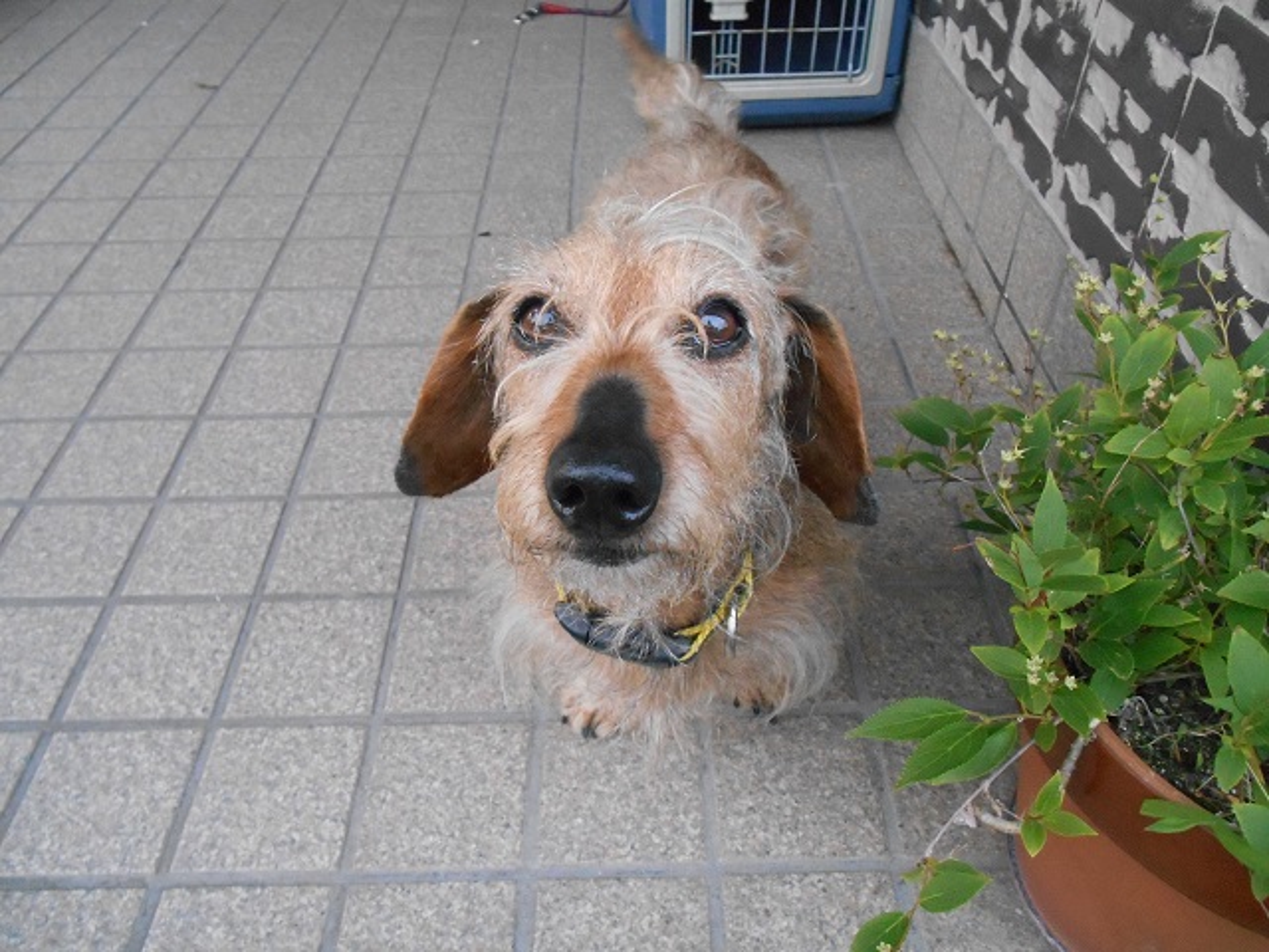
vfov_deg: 53.1
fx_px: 953
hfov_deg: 67.3
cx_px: 634
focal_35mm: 26
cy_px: 476
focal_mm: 4.7
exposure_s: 1/160
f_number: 3.4
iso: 800
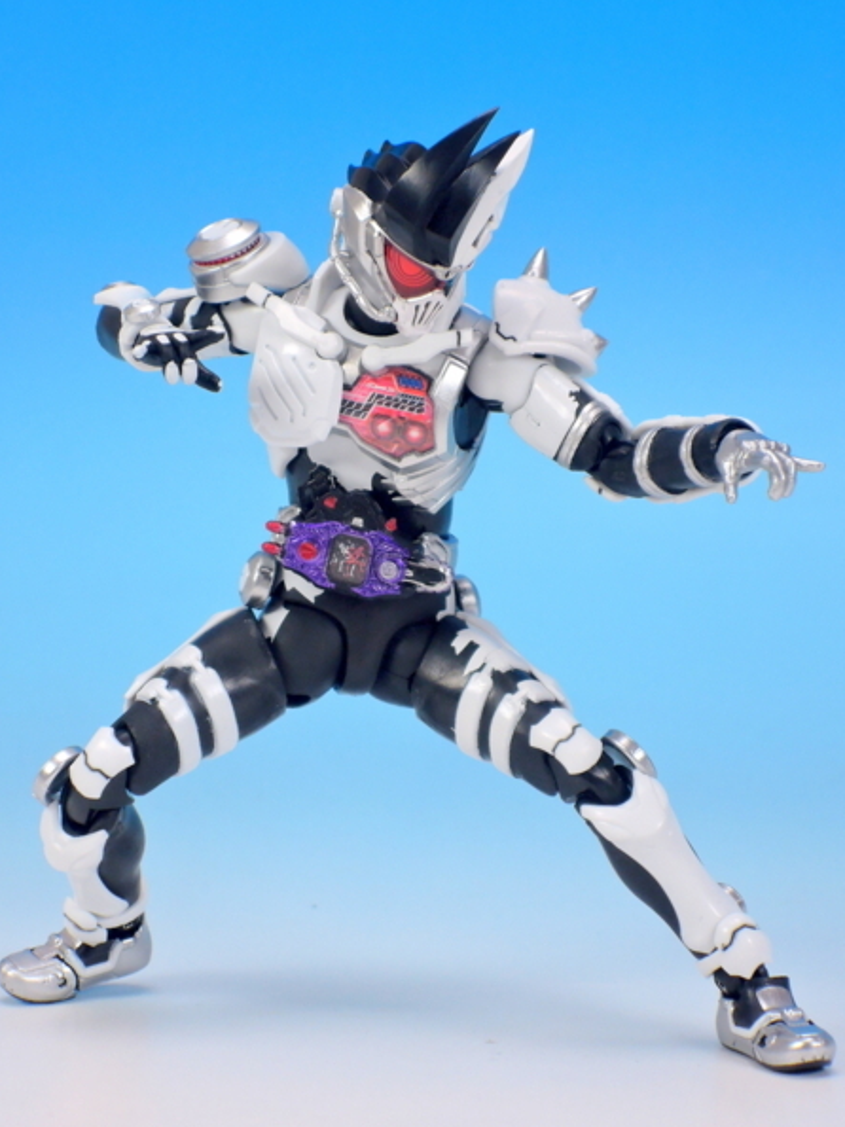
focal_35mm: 121
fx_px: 3940
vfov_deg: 16.3
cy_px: 566
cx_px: 421
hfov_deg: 12.2
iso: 500
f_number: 5.6
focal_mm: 25.5
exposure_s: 1/15
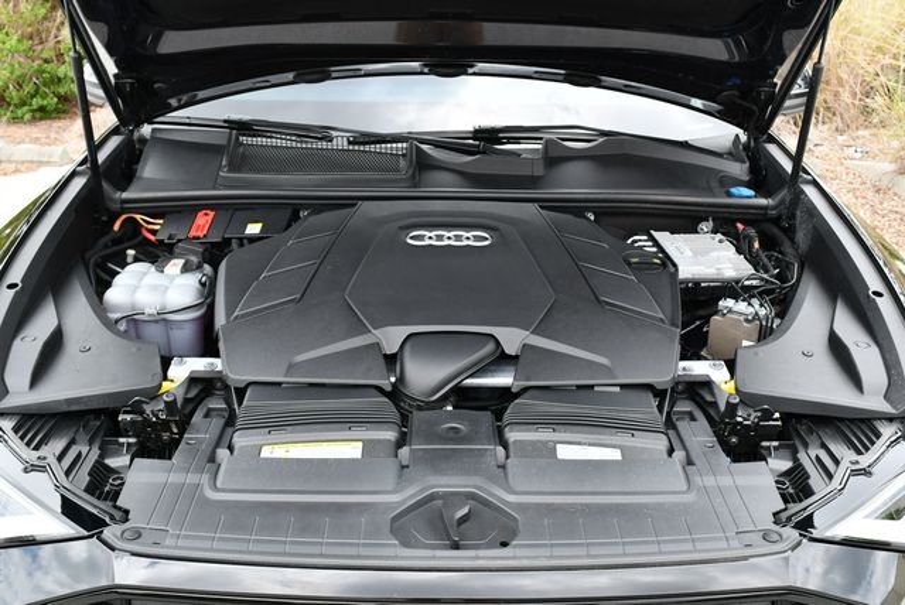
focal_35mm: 36
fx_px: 906
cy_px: 302
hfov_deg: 53.1
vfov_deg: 36.9
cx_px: 452
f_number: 5.6
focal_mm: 18
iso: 320
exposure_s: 1/250
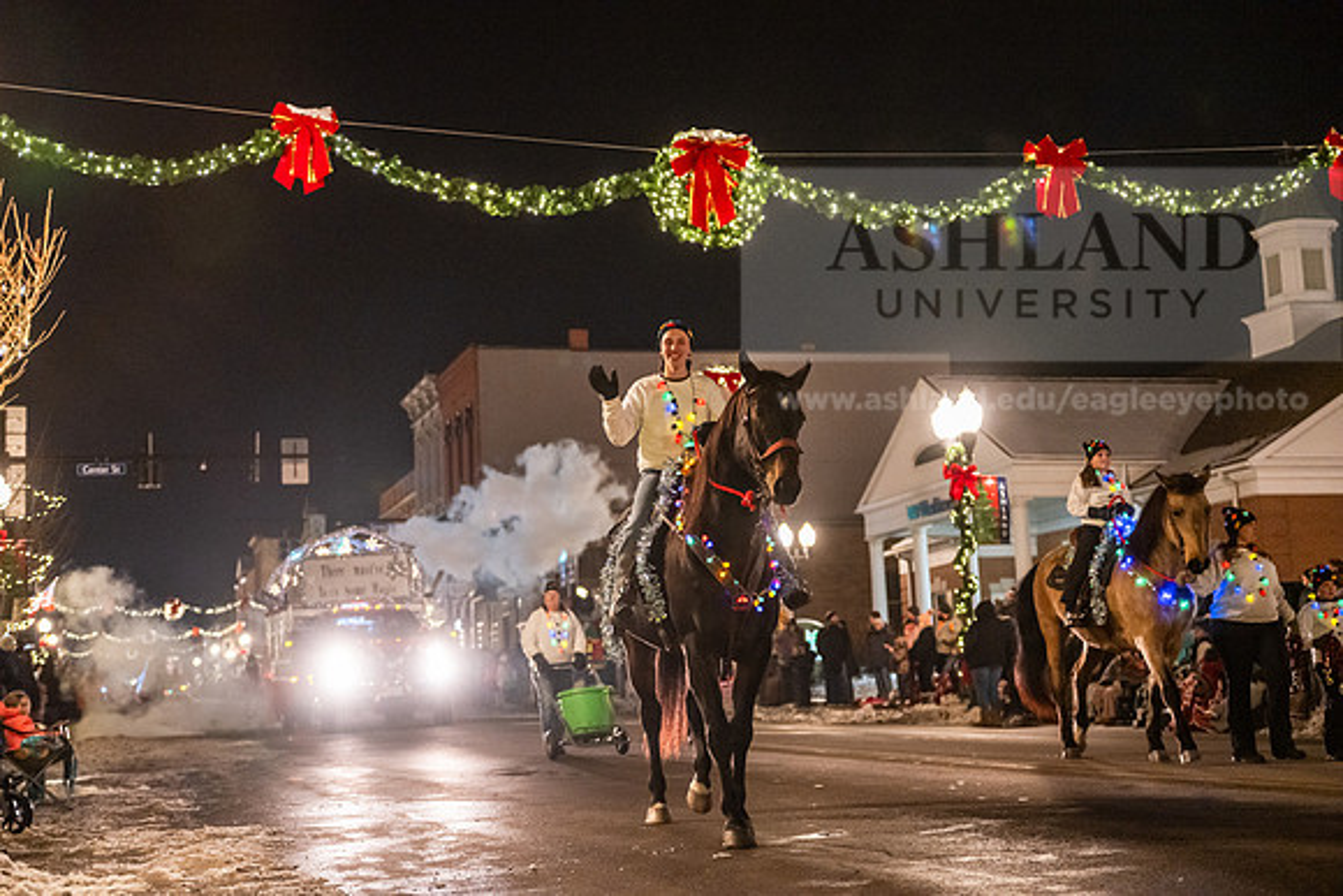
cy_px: 448
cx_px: 672
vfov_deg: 24.6
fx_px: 2052
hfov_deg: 36.2
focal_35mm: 55
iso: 5000
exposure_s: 1/200
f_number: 2.8
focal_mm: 55
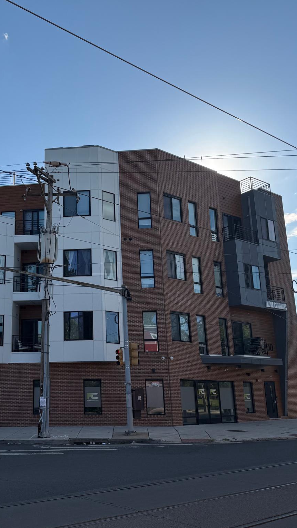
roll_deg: +0.4
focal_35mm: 35
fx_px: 490
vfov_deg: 56.6
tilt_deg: +14.9
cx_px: 74
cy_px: 264
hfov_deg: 33.1
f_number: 1.78
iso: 80
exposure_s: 1/6173
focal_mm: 6.76
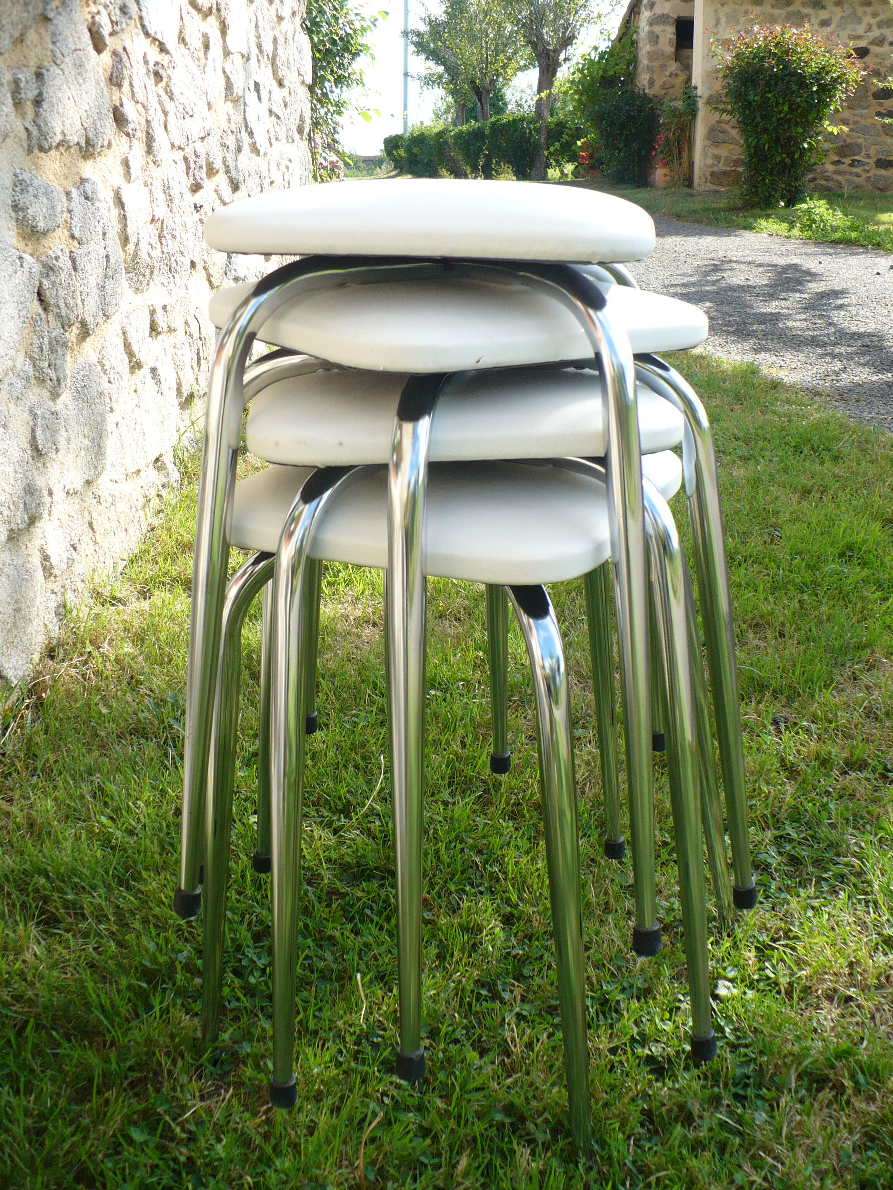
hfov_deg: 38.7
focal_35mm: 37
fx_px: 1273
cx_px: 446
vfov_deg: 50.1
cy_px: 595
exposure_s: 1/320
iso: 100
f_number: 2.8
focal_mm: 6.1
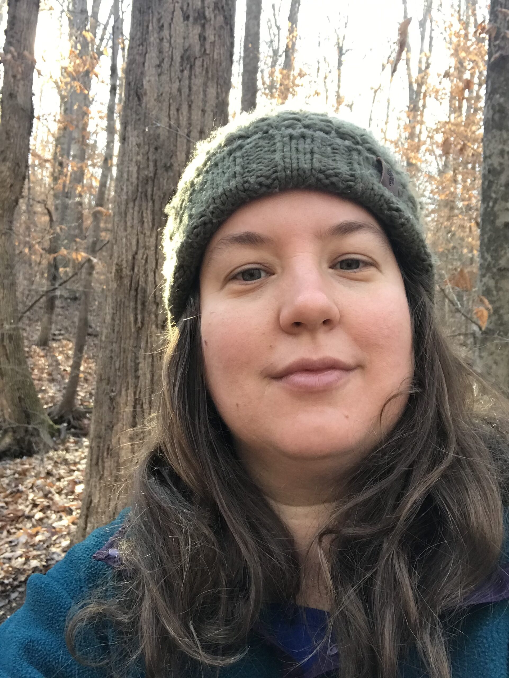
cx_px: 254
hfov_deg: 44.2
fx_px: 627
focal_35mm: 32
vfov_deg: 56.8
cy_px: 339
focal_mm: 2.87
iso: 25
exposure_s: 1/40
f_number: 2.2
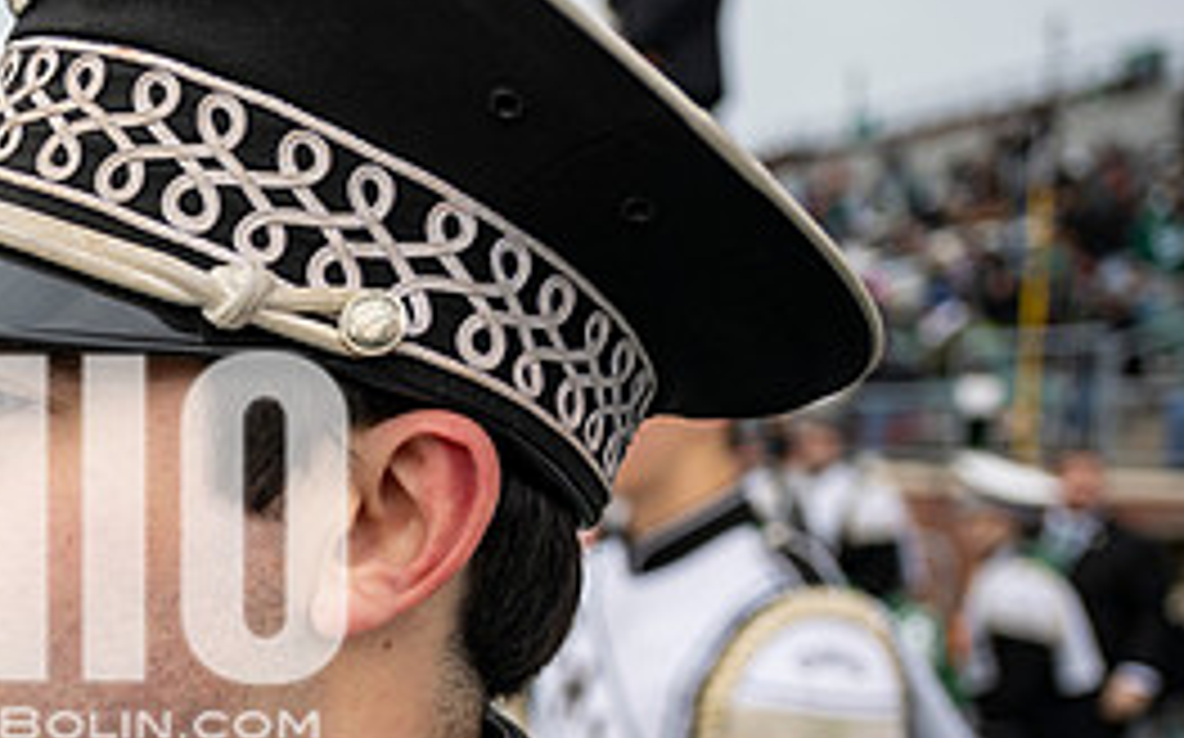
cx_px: 9
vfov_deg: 23.7
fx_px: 1741
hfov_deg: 34.3
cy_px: 565
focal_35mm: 54
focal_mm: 24
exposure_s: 1/500
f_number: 2.8
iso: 160
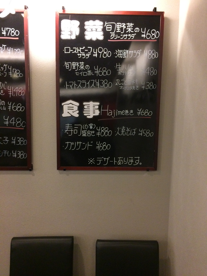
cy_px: 138
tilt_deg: -7.1
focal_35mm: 29
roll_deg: +1.1
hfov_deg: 48.2
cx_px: 104
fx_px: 231
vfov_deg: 61.7
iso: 320
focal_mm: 4.15
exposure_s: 1/30
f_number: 2.2
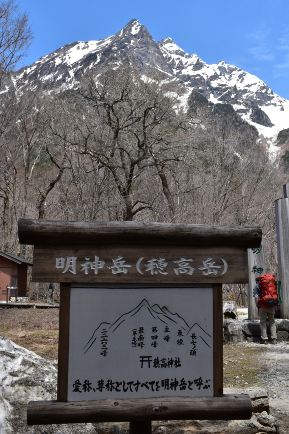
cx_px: 150
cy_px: 181
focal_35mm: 41
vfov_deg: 47.7
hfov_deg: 32.9
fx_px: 489
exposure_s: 1/500
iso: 400
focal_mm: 23
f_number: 11
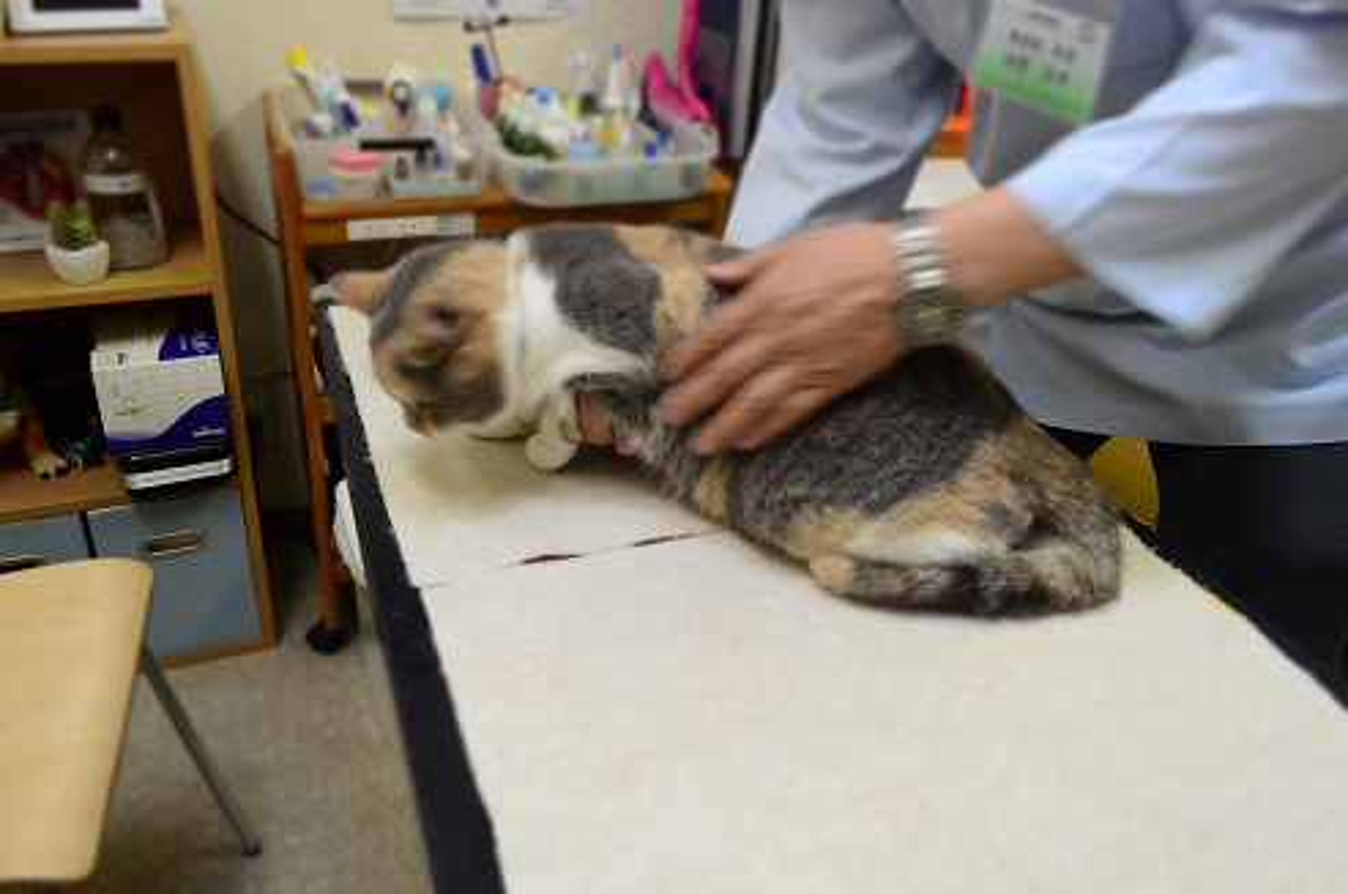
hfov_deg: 62.0
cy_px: 447
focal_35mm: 30
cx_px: 674
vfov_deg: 43.5
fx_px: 1121
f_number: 7.1
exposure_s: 1/30
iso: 800
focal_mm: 20
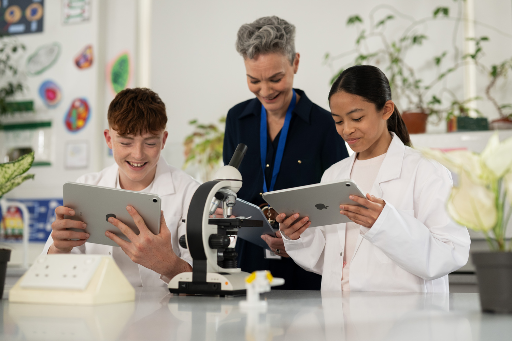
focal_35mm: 50
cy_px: 170
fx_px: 711
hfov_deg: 39.6
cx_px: 256
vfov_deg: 27.0
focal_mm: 50
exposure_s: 1/320
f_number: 2
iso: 800
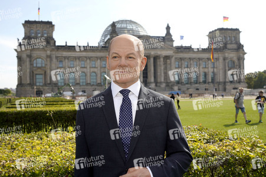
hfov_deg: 51.9
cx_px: 133
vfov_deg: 35.9
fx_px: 273
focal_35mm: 37
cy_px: 88
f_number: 6.3
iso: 100
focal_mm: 37
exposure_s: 1/400
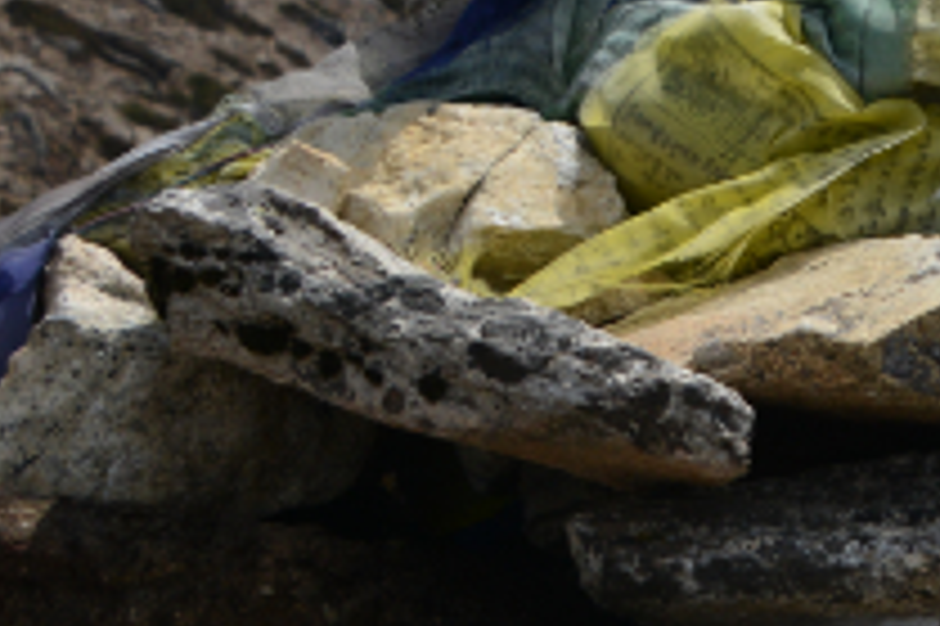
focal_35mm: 182
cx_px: 1831
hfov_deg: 10.5
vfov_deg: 7.5
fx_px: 4748
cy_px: -79
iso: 320
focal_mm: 38
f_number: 9
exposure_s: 1/1000
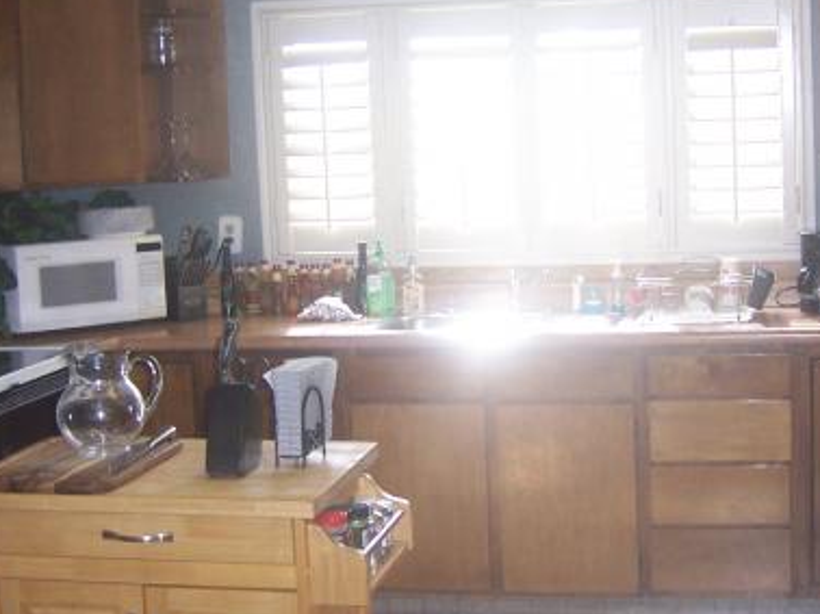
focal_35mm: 61
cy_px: 286
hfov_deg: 31.6
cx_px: 505
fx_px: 1444
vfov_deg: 24.0
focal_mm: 6.2
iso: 125
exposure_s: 1/60
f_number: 2.8
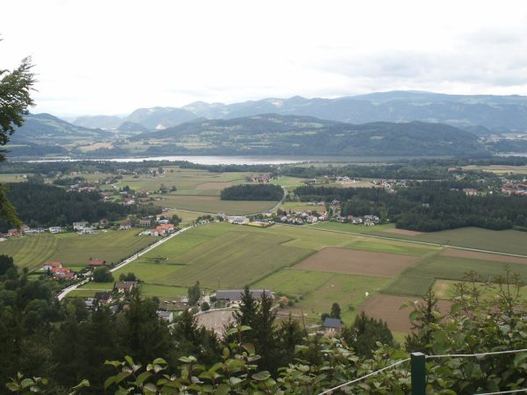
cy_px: 198
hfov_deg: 44.8
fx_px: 639
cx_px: 264
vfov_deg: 34.3
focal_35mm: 42
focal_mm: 8.7
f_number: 8
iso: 64
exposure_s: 1/60
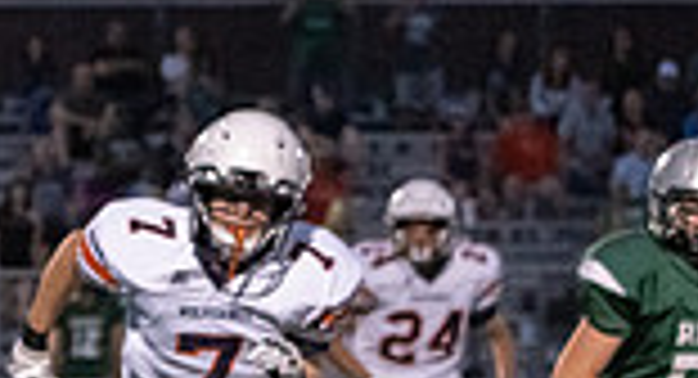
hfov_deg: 5.0
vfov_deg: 2.7
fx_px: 7926
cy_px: 639
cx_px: -500
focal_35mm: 432
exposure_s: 1/1000
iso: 12800
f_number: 5.6
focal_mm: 104
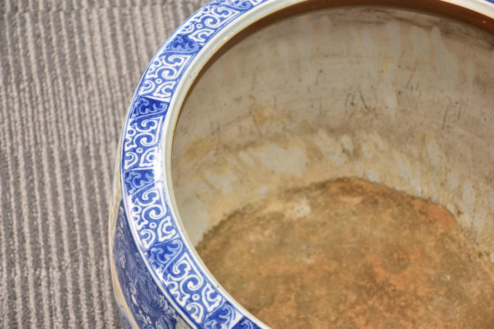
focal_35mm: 105
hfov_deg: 19.5
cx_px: 247
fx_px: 1441
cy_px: 164
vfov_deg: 13.0
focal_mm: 70
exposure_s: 1/20
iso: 400
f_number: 5
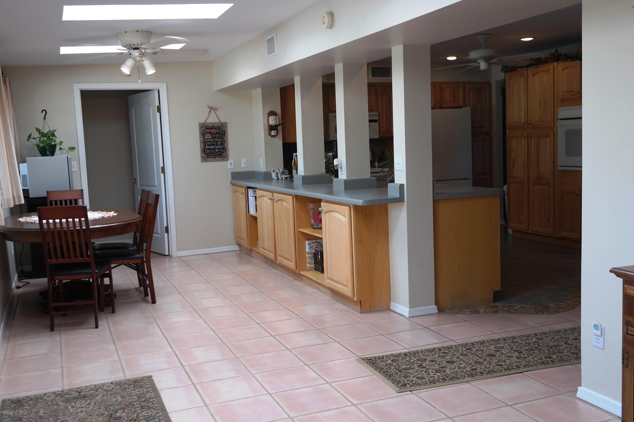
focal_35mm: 37
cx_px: 317
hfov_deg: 51.9
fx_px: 652
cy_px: 209
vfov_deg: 35.9
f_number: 3.5
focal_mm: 24
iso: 200
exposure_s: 1/100
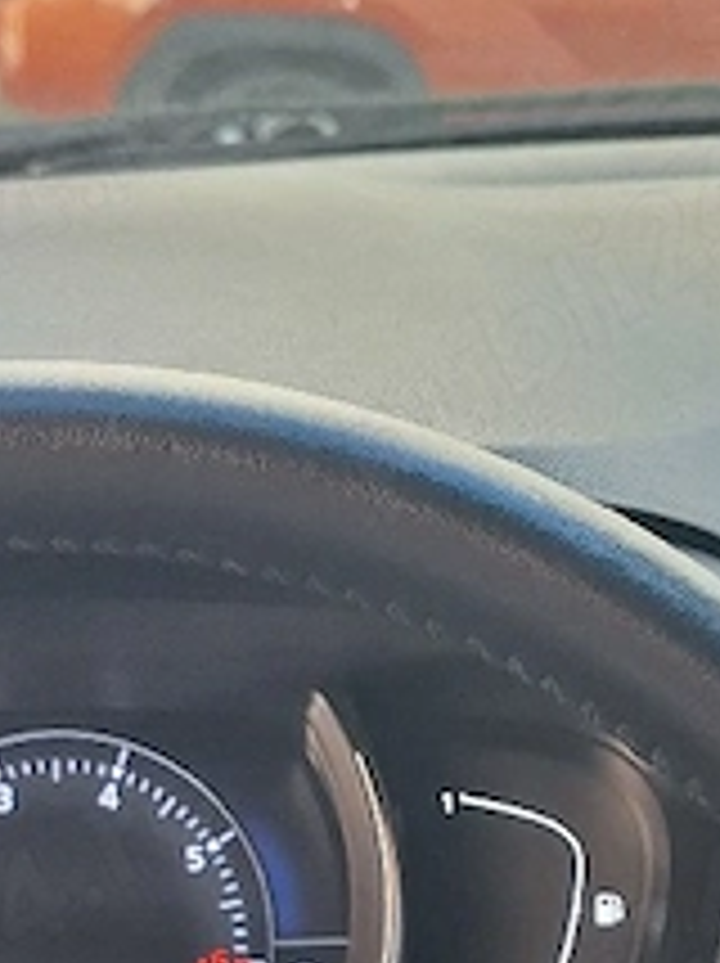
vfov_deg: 21.5
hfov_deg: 17.0
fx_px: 2390
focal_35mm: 86
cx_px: 108
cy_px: 1084
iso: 40
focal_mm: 5.54
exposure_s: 1/101
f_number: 1.8
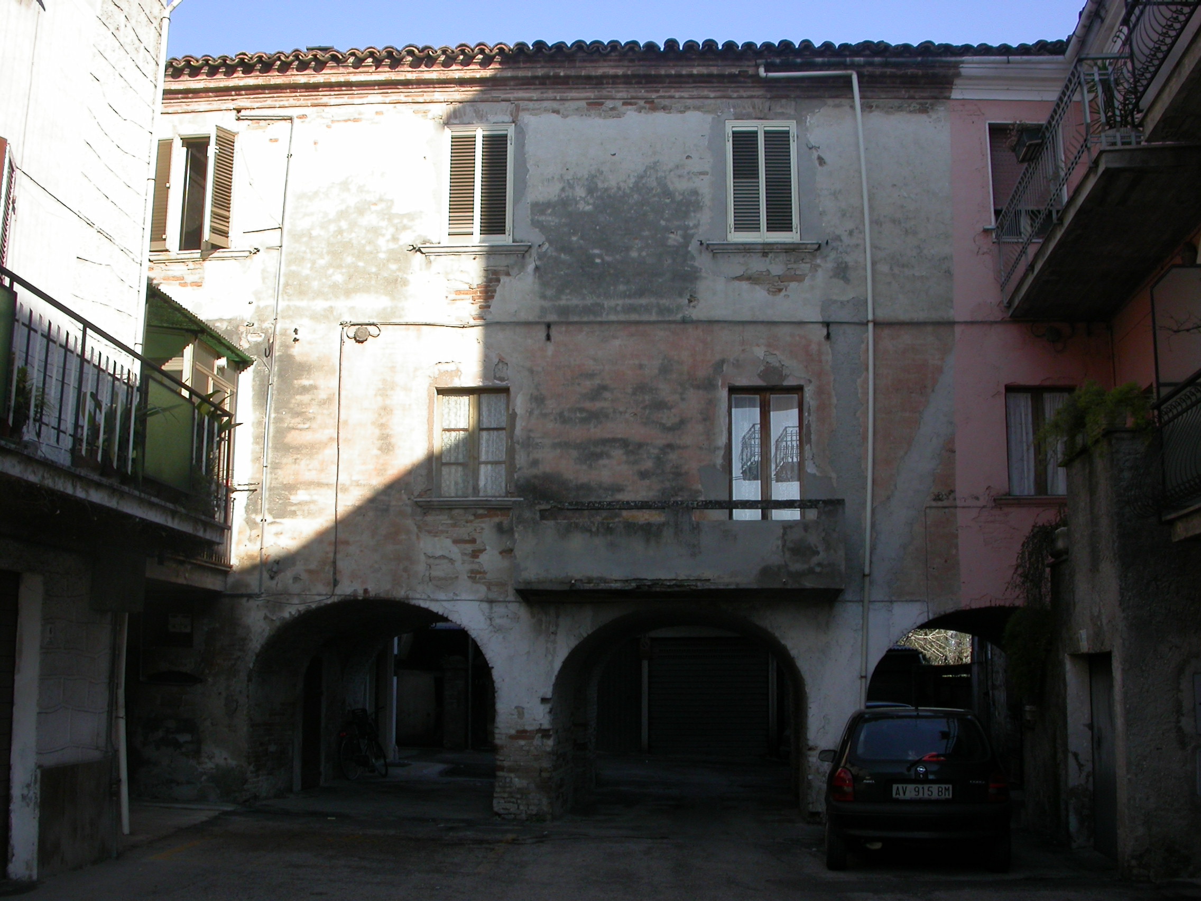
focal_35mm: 38
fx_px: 1318
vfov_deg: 37.7
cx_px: 600
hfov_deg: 49.0
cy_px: 450
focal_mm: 7.85
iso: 100
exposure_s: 1/232
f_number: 6
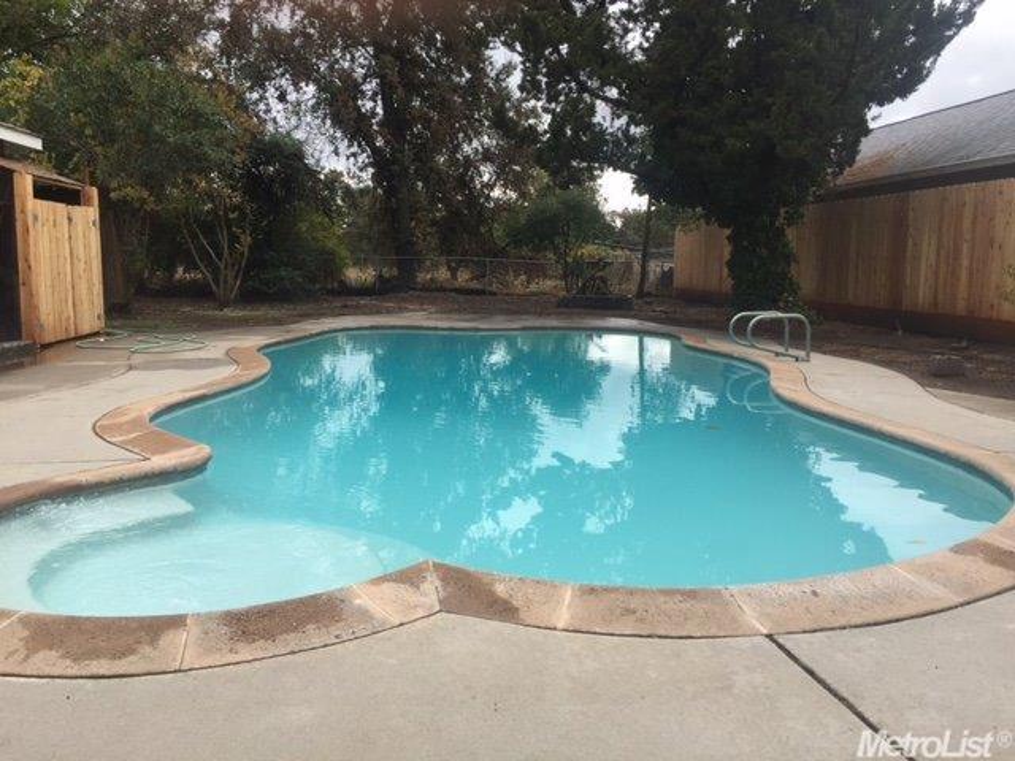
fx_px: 850
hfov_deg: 61.7
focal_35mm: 29
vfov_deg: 48.2
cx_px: 508
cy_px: 380
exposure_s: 1/694
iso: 32
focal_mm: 4.15
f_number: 2.2
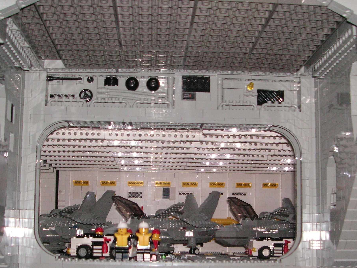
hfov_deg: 35.5
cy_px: 177
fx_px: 557
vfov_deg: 26.9
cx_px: 202
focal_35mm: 54
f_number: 3.3
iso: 160
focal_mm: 6.3
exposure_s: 1/45
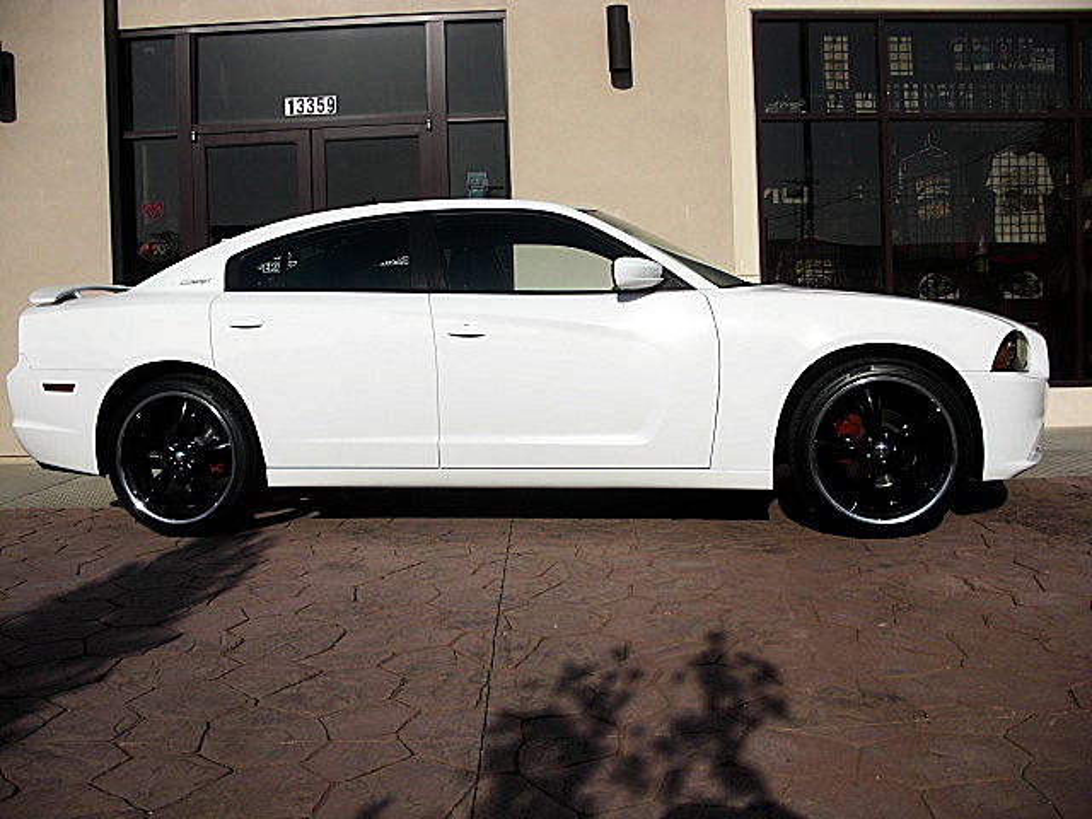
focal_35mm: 36
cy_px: 410
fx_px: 1136
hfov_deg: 51.4
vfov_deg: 39.7
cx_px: 546
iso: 50
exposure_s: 1/250
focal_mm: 6.3
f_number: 7.9
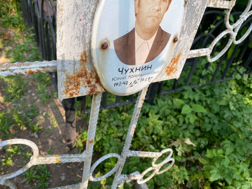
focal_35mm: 26
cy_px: 94
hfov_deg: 67.3
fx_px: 189
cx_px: 126
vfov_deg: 53.1
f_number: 1.8
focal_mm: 4.25
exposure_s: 1/398
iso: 32
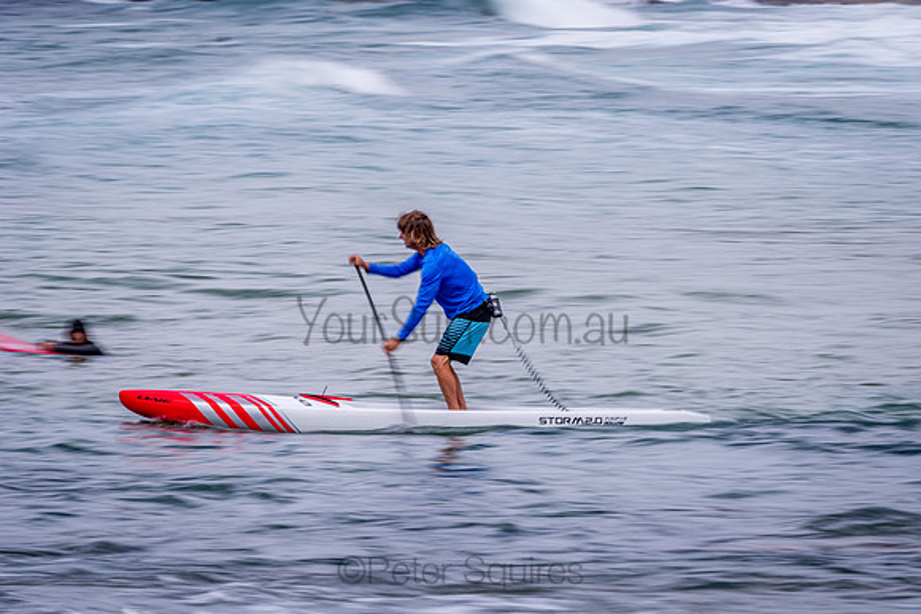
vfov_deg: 4.7
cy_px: 307
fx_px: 7421
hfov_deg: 7.1
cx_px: 460
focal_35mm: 290
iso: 64
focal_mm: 290
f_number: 18
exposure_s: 1/20
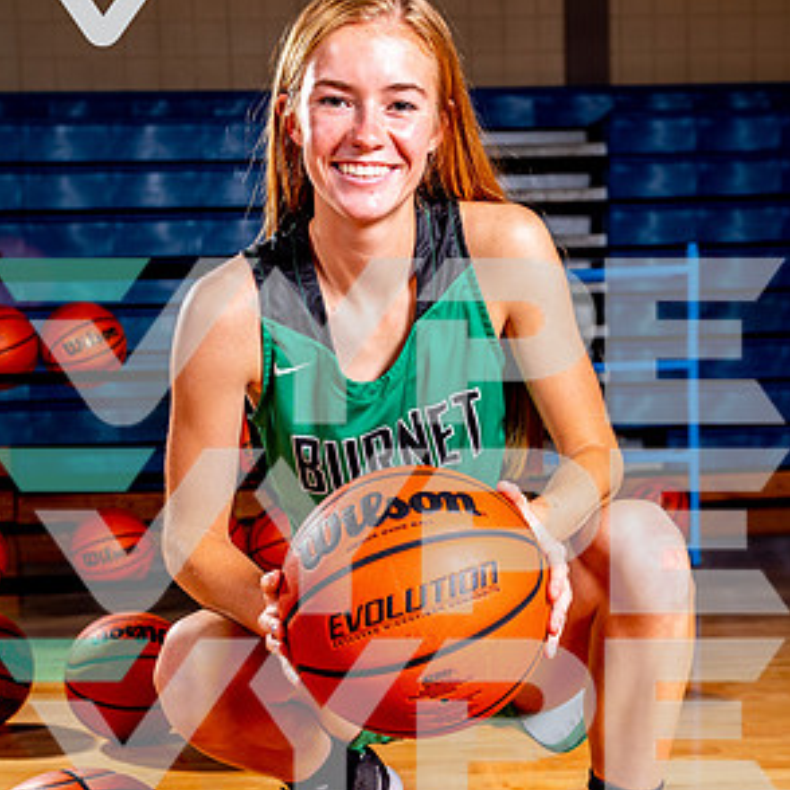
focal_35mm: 56
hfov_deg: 30.6
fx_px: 1446
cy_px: 532
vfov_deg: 30.3
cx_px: 391
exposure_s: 1/125
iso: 100
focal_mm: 43
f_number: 5.6
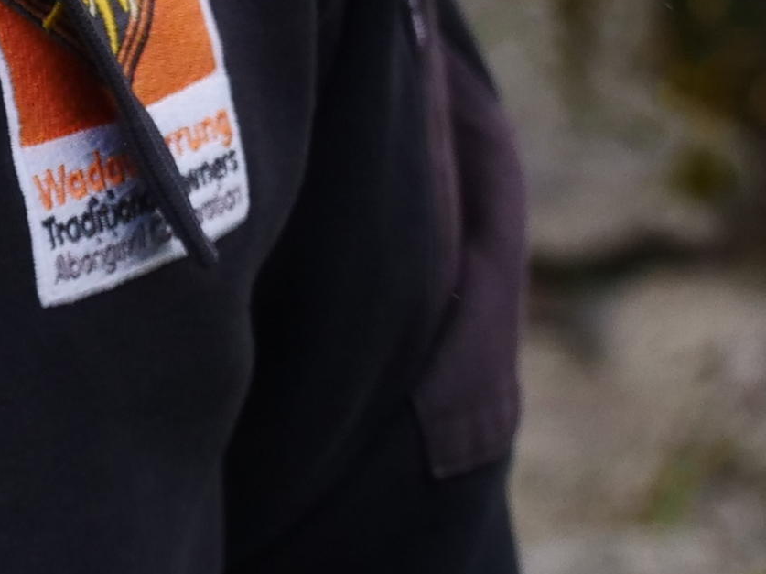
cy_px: -911
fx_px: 5817
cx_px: -438
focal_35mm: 263
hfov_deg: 7.4
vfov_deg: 5.4
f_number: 3.2
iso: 320
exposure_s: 1/1600
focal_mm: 22
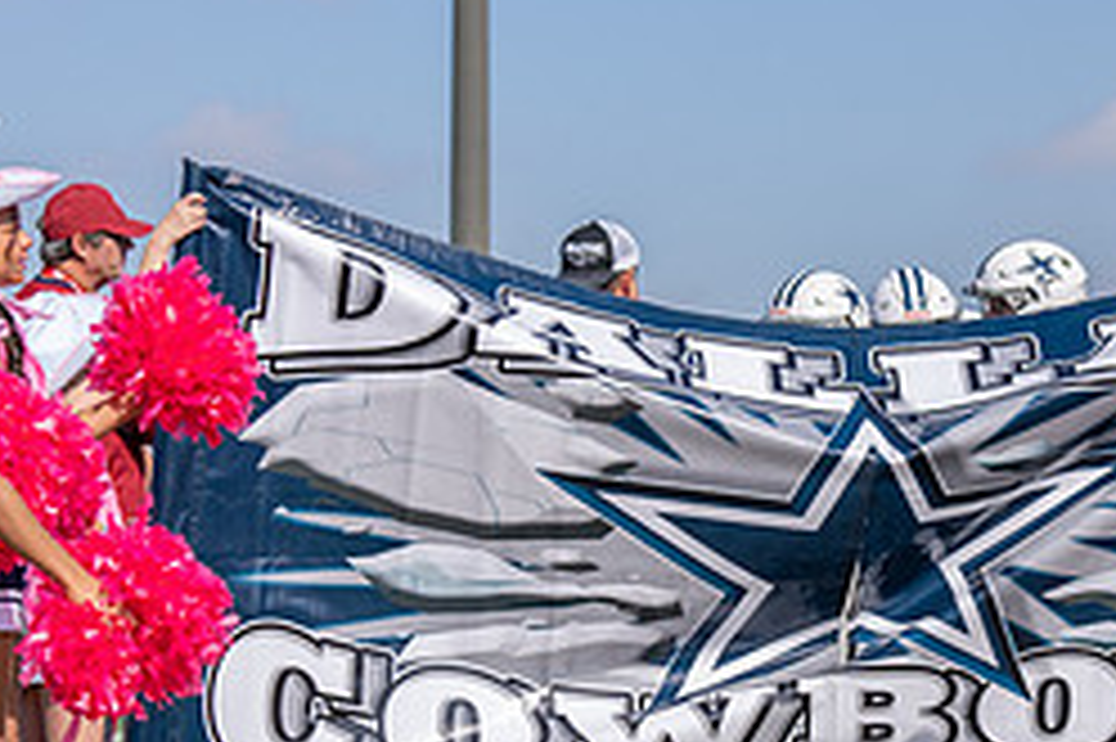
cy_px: 551
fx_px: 5235
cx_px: 940
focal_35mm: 169
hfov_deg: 12.1
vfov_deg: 8.1
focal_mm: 70
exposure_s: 1/1600
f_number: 4
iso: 125
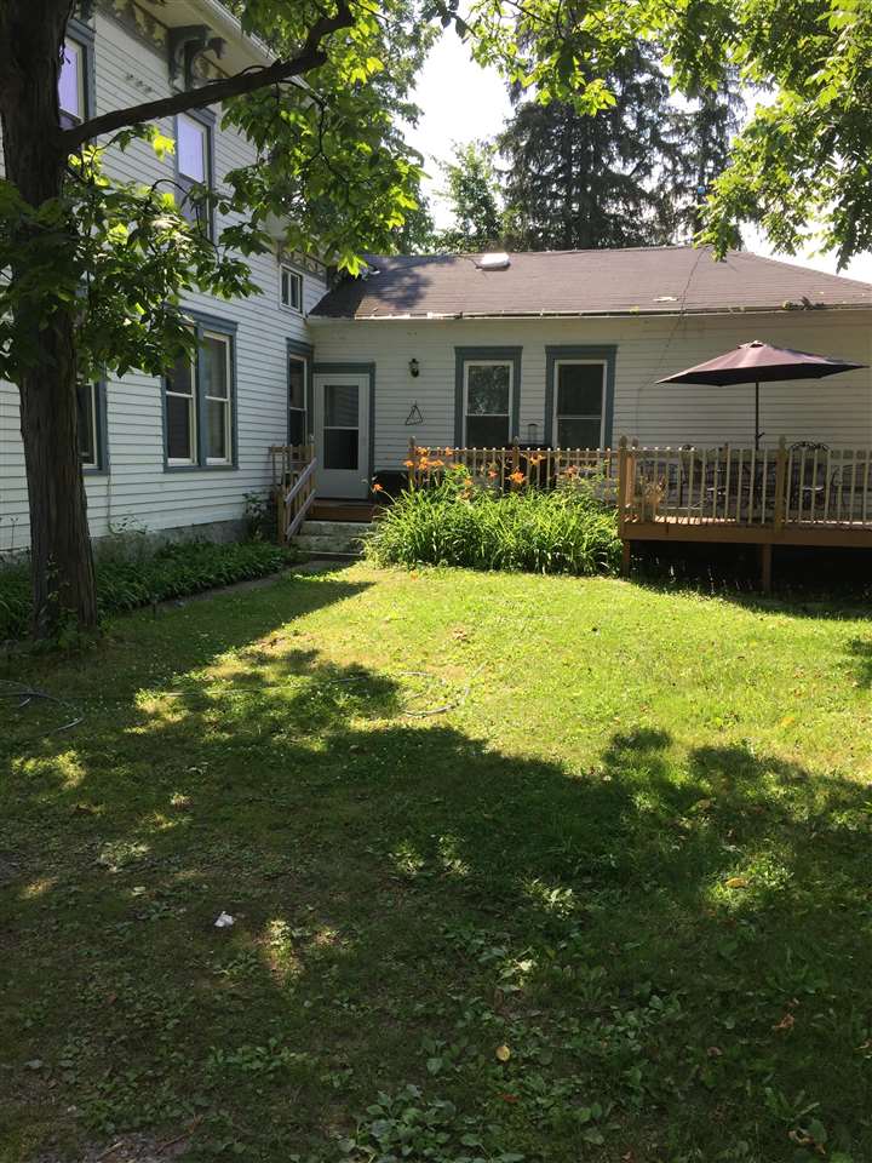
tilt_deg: -6.7
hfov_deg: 48.2
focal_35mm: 29
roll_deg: -0.1
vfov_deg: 61.7
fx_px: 974
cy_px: 582
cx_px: 436
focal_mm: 4.15
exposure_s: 1/670
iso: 32
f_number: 2.2
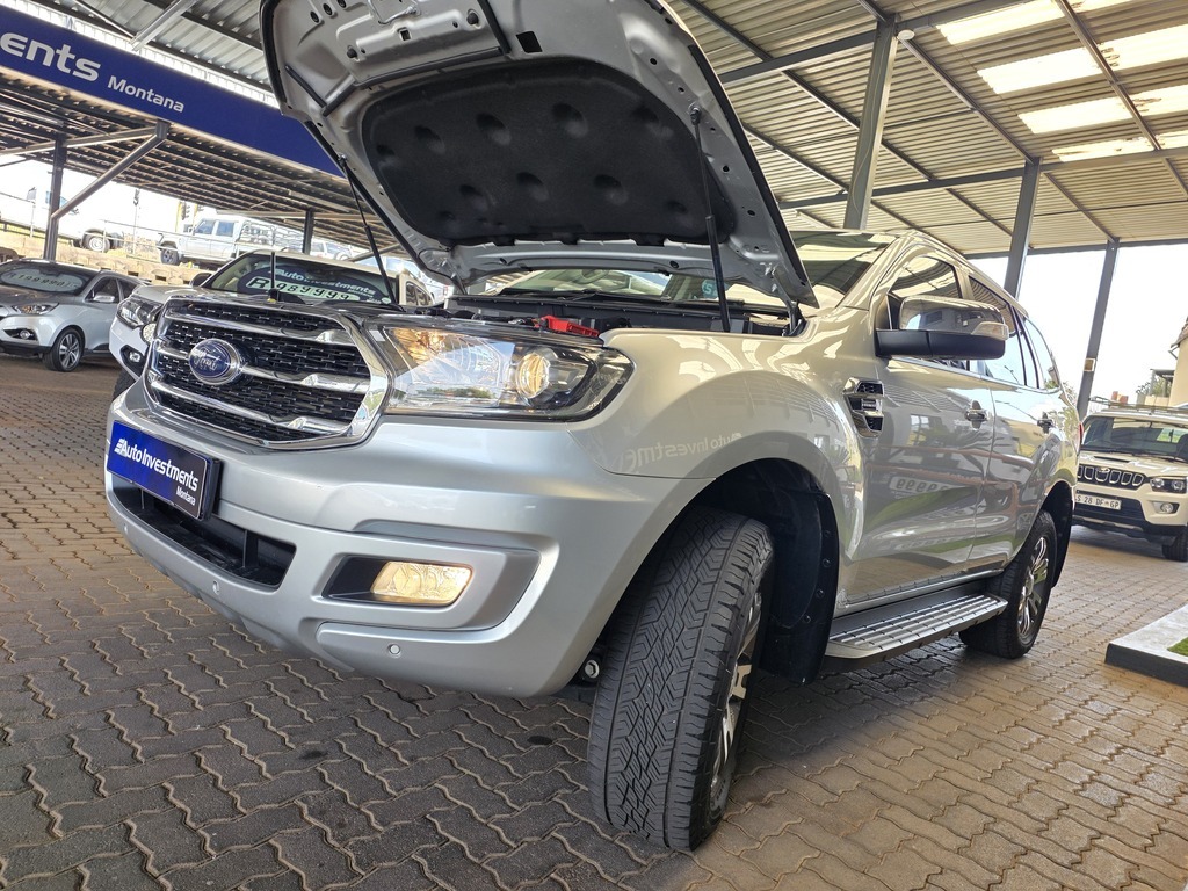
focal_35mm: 23
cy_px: 446
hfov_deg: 73.9
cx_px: 594
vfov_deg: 58.9
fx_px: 789
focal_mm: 6.25
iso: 50
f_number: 1.7
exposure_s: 1/180
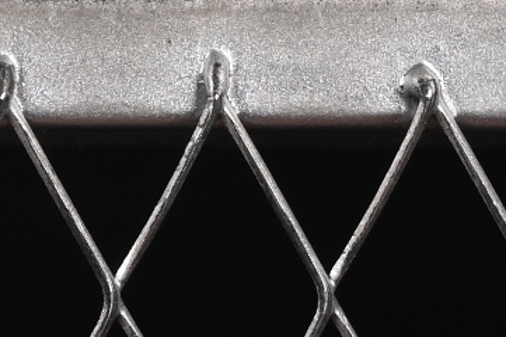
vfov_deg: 2.3
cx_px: -819
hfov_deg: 3.5
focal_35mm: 579
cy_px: -840
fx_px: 8131
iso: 160
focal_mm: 50
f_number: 8
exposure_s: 1/60
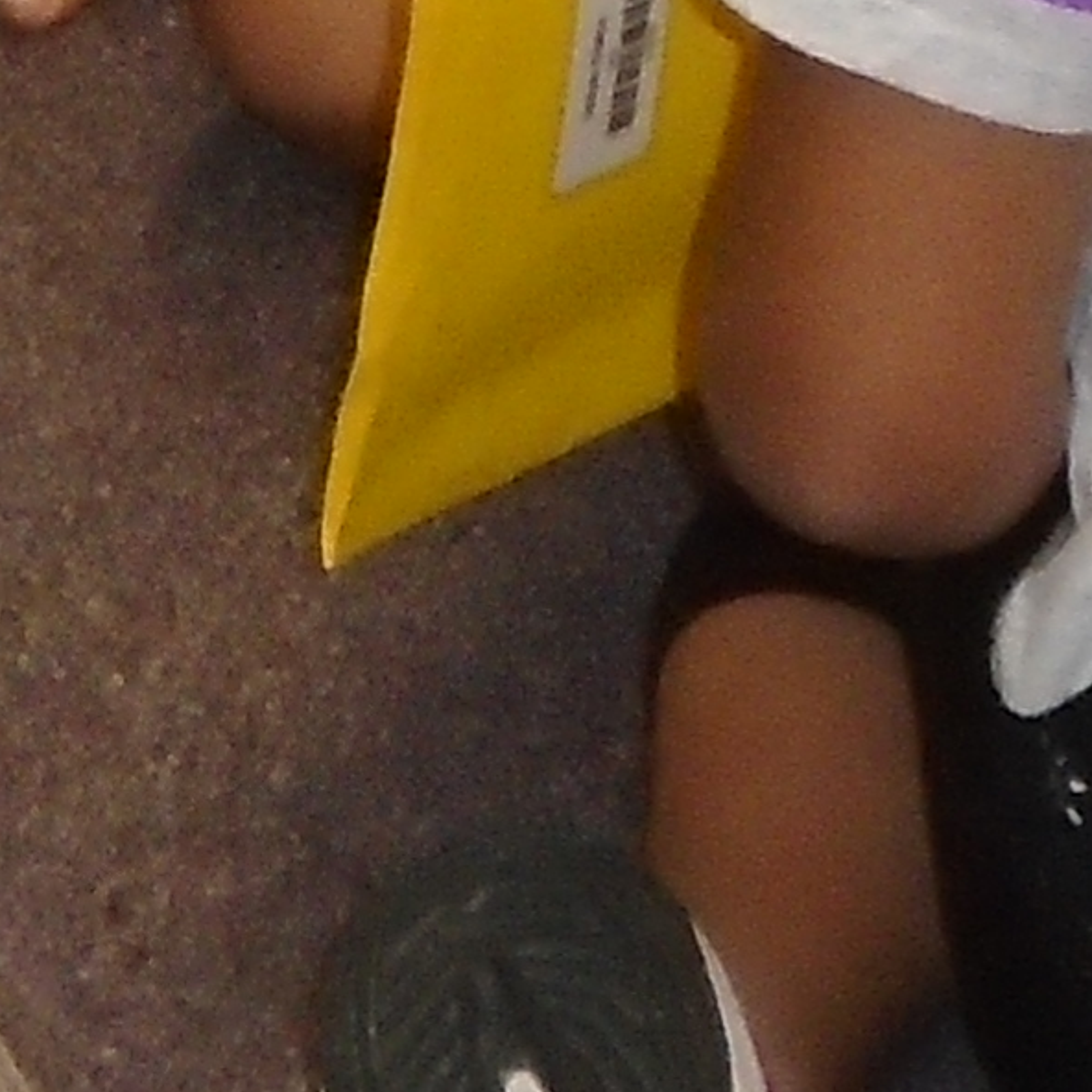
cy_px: -1400
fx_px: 11528
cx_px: 172
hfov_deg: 5.4
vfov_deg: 5.3
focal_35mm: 323
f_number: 4.1
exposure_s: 1/50
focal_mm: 7.4
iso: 400
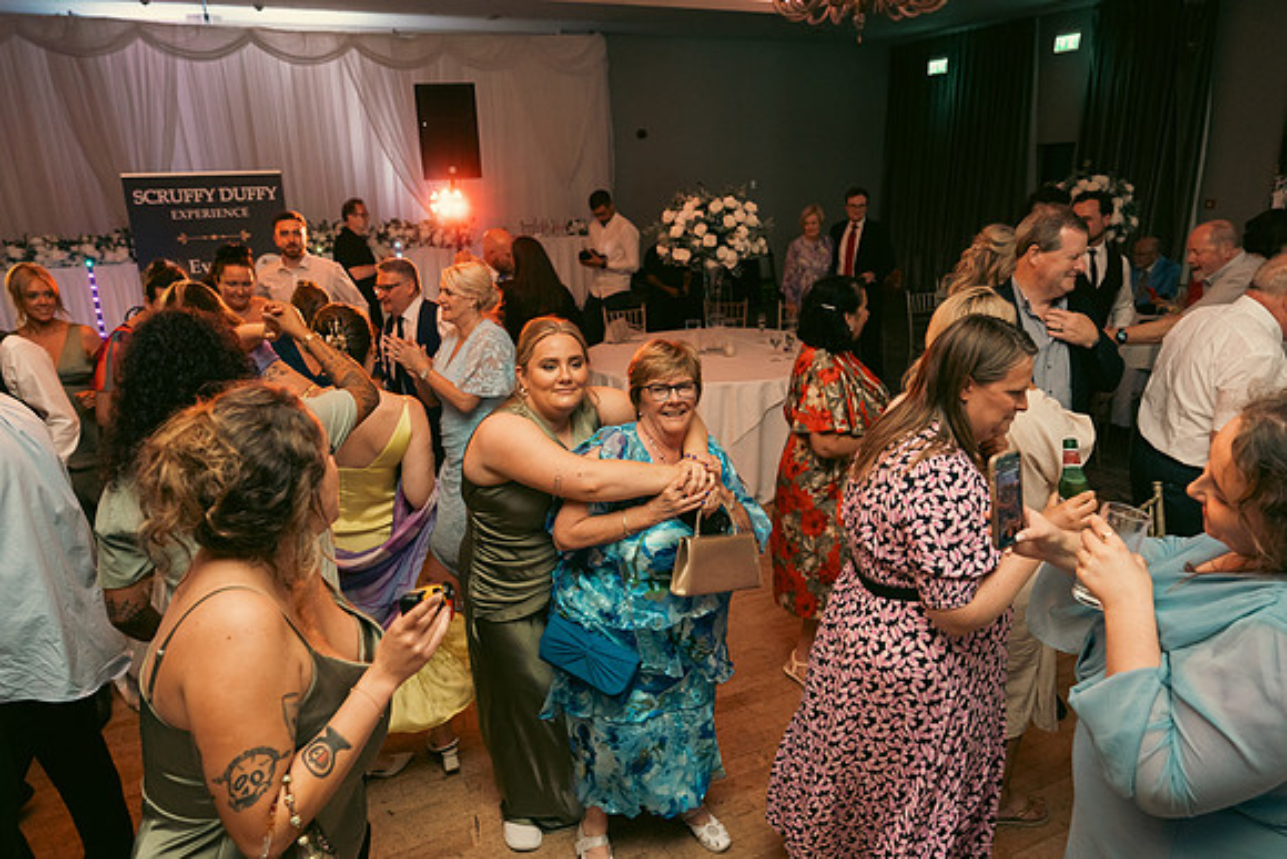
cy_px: 430
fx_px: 858
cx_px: 644
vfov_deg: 53.2
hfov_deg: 73.7
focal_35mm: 24
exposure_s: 1/160
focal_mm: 24
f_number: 3.5
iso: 2500
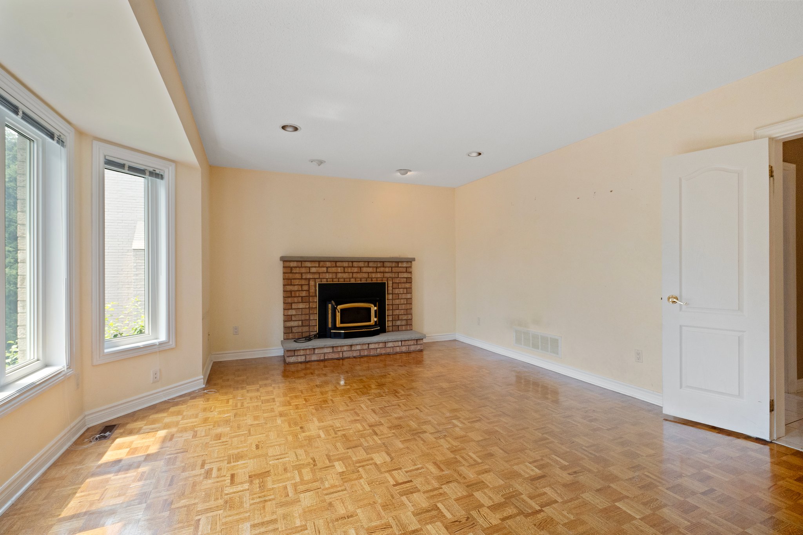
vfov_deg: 73.7
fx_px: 357
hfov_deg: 96.7
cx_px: 402
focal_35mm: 16
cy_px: 268
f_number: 9
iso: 2000
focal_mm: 16
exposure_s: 1/30
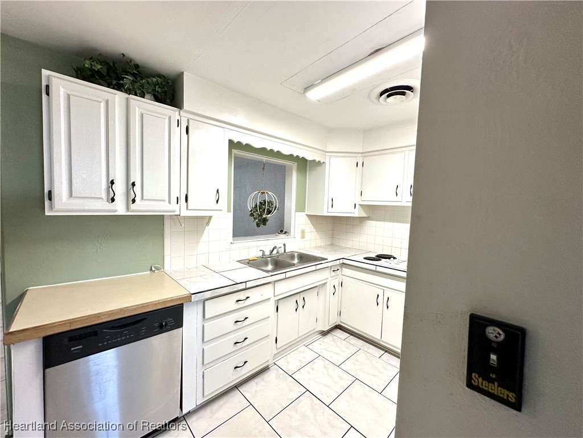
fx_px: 236
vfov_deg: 85.7
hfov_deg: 102.1
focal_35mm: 14
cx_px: 292
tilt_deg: -3.9
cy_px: 219
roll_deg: -1.6
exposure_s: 1/120
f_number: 2.2
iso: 160
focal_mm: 2.22
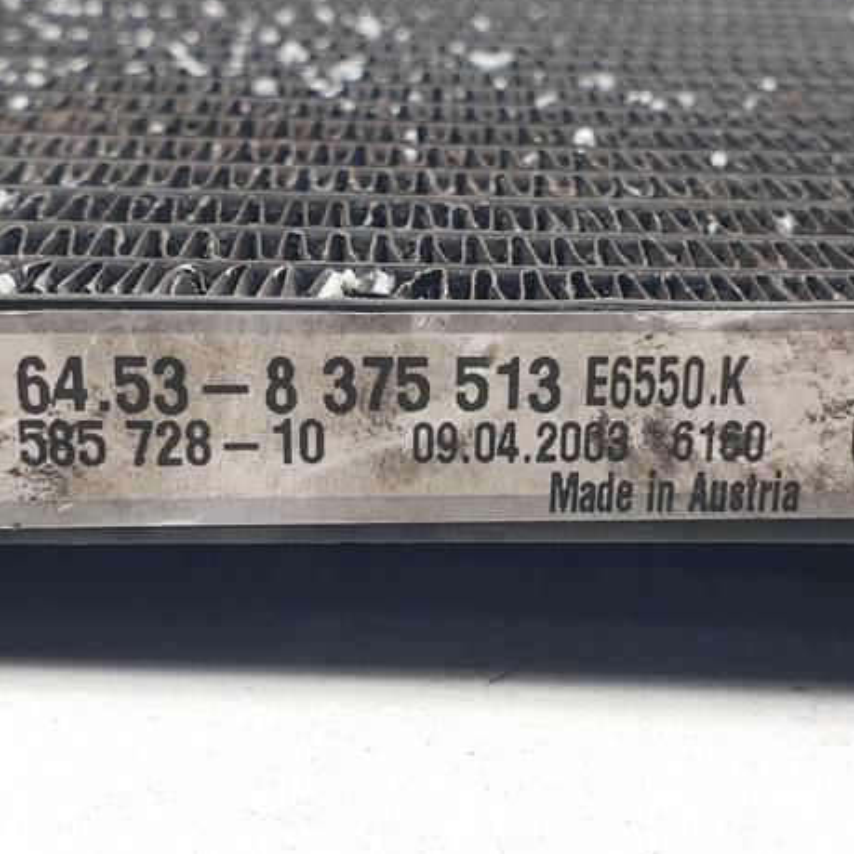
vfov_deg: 51.1
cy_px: 418
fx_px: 893
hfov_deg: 50.9
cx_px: 489
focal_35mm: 32
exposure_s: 1/142
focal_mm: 4.3
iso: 50
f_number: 2.4
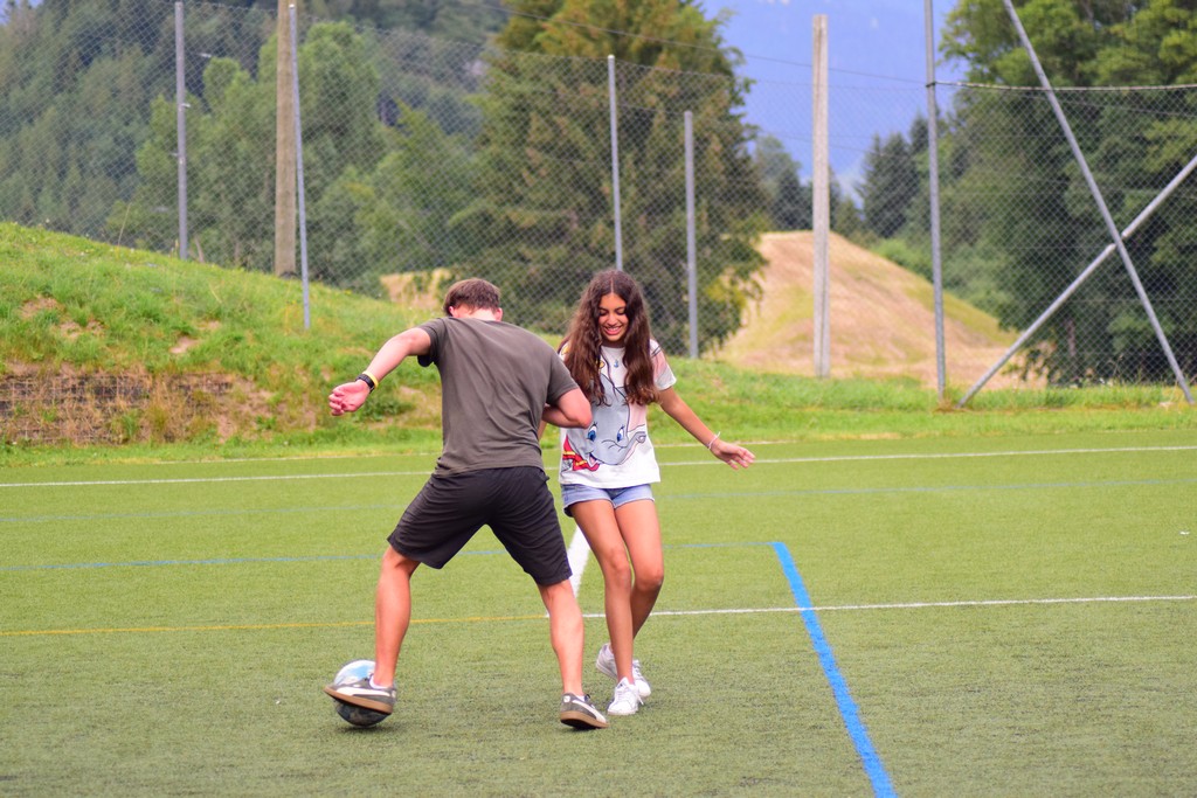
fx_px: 4888
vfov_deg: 9.3
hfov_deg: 14.0
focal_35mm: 147
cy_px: 399
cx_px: 598
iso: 1100
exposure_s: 1/500
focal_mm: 98
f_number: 4
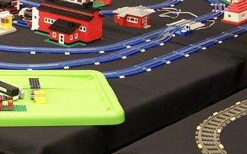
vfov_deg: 10.2
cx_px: -71
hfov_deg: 15.7
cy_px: -17
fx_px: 855
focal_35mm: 127
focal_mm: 6.3
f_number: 2.8
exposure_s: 1/2
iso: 80
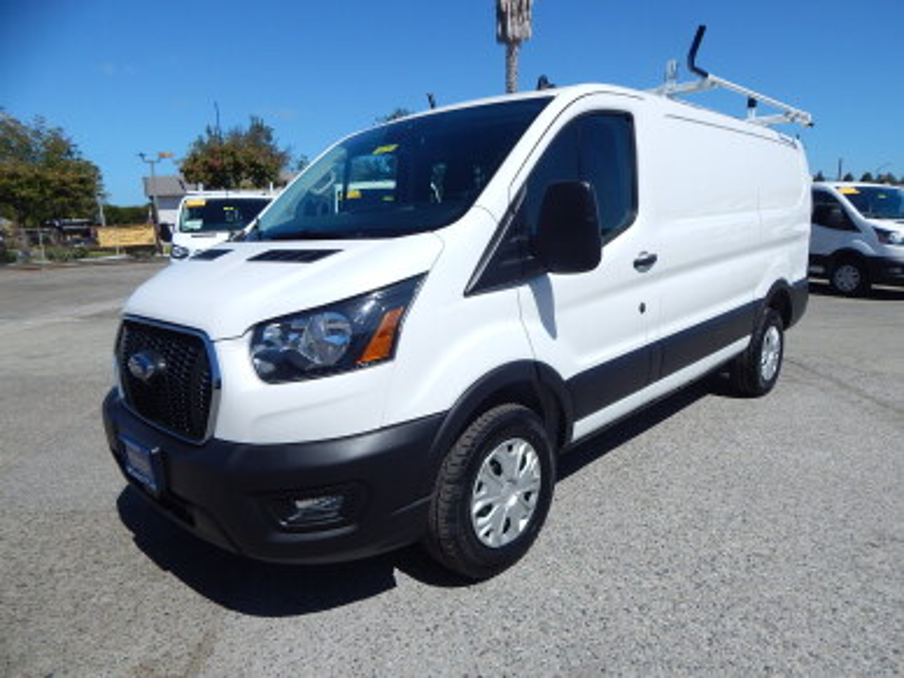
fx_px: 575
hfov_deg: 76.4
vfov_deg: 61.1
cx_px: 452
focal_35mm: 22
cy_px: 339
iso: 125
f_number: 6
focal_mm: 4
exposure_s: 1/1500
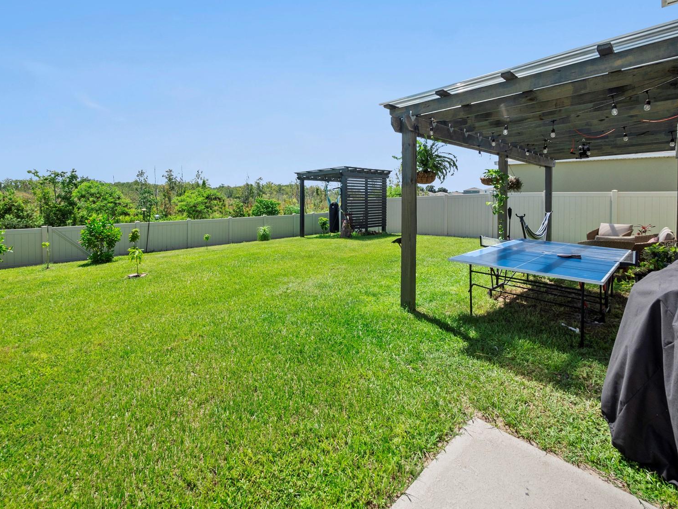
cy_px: 244
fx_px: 294
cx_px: 339
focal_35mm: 15
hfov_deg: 98.2
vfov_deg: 81.7
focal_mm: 7
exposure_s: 1/400
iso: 200
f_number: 7.1
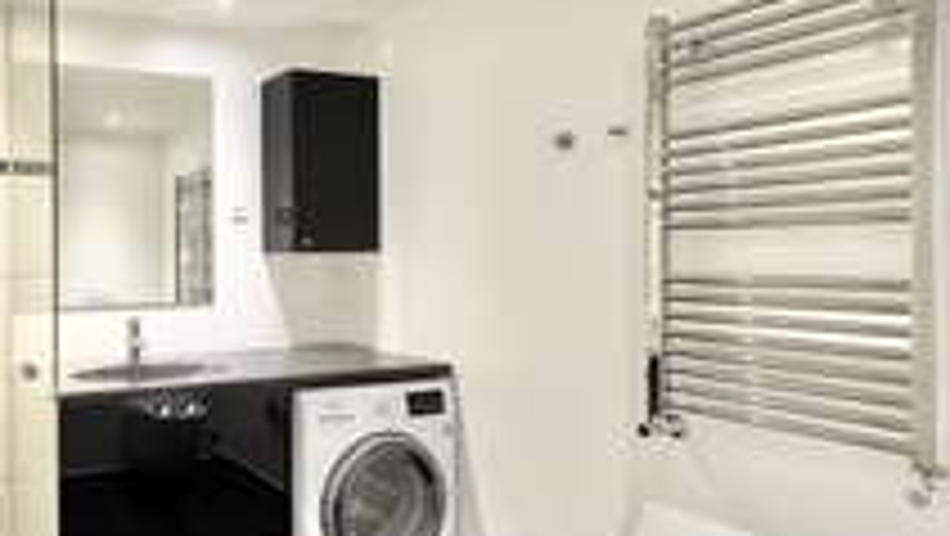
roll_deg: +1.0
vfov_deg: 43.0
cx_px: 151
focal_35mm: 27
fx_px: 681
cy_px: 261
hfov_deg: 62.1
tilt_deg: -0.4
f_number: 2.2
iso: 320
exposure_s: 1/50
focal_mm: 2.22
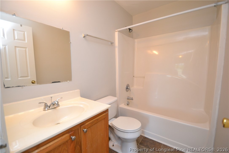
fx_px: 95
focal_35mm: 15
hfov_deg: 100.4
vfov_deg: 77.3
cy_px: 76
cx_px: 114
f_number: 3.5
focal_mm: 10
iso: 720
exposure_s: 1/60
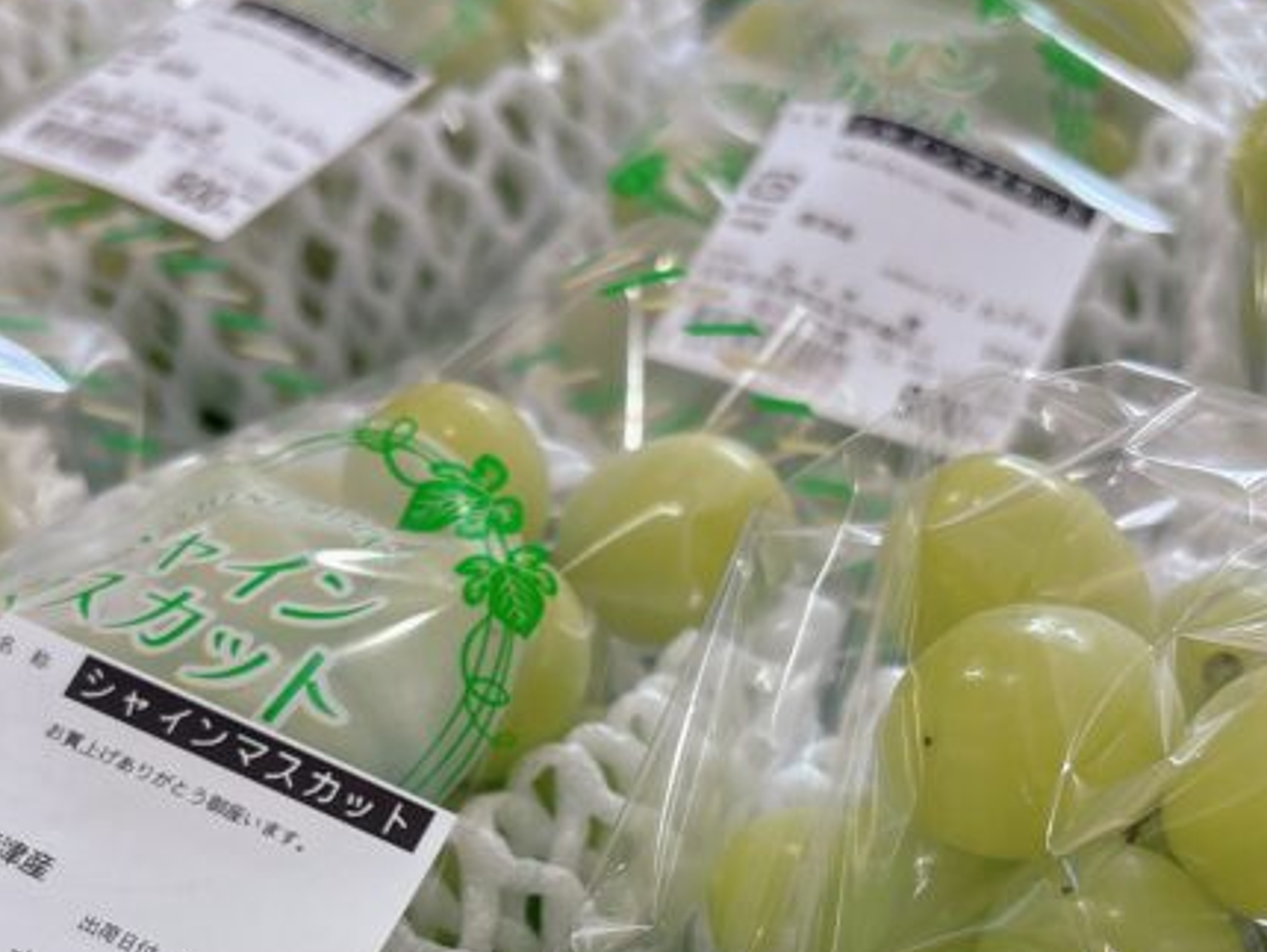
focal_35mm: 58
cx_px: 513
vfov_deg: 24.4
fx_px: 2124
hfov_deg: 33.1
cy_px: 878
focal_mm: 5.96
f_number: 1.6
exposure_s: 1/120
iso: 64
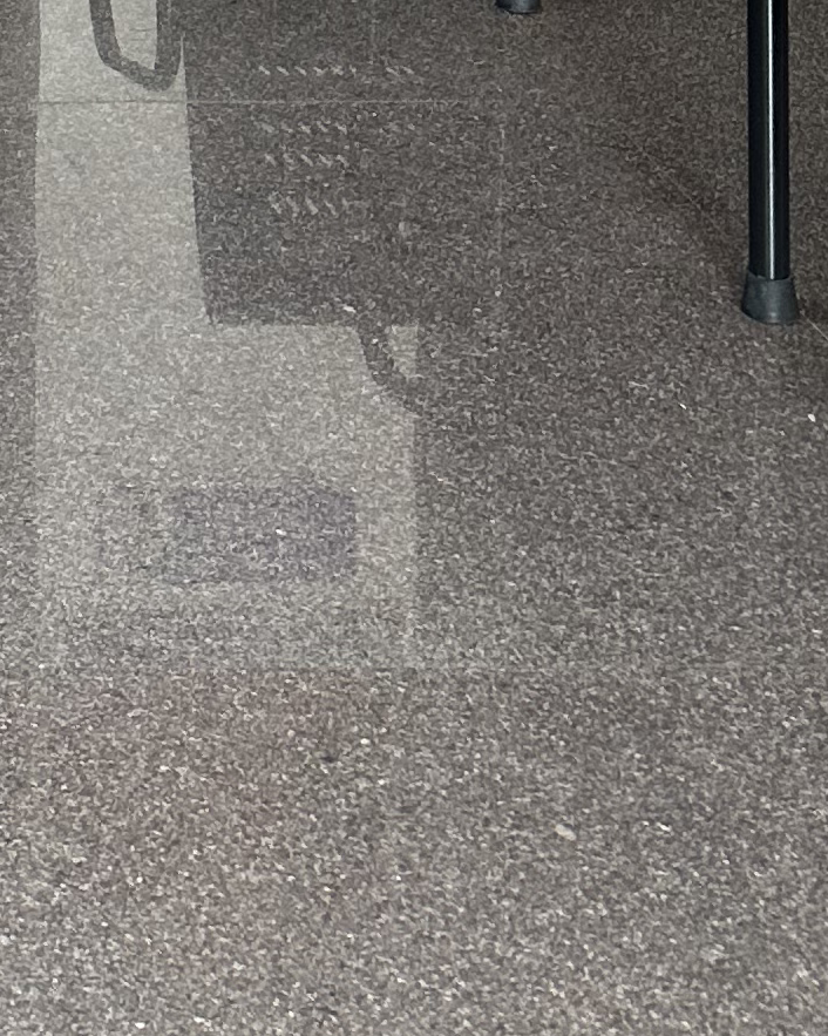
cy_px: -1090
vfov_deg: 14.6
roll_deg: -0.5
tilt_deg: -2.0
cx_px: -744
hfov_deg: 12.8
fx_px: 3279
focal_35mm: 107
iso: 80
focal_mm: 6.86
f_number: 1.78
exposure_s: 1/121
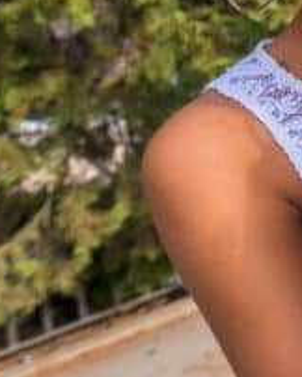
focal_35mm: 76
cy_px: -61
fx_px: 848
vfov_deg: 23.2
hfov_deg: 12.4
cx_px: 839
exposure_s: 1/400
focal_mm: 16
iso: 200
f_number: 4
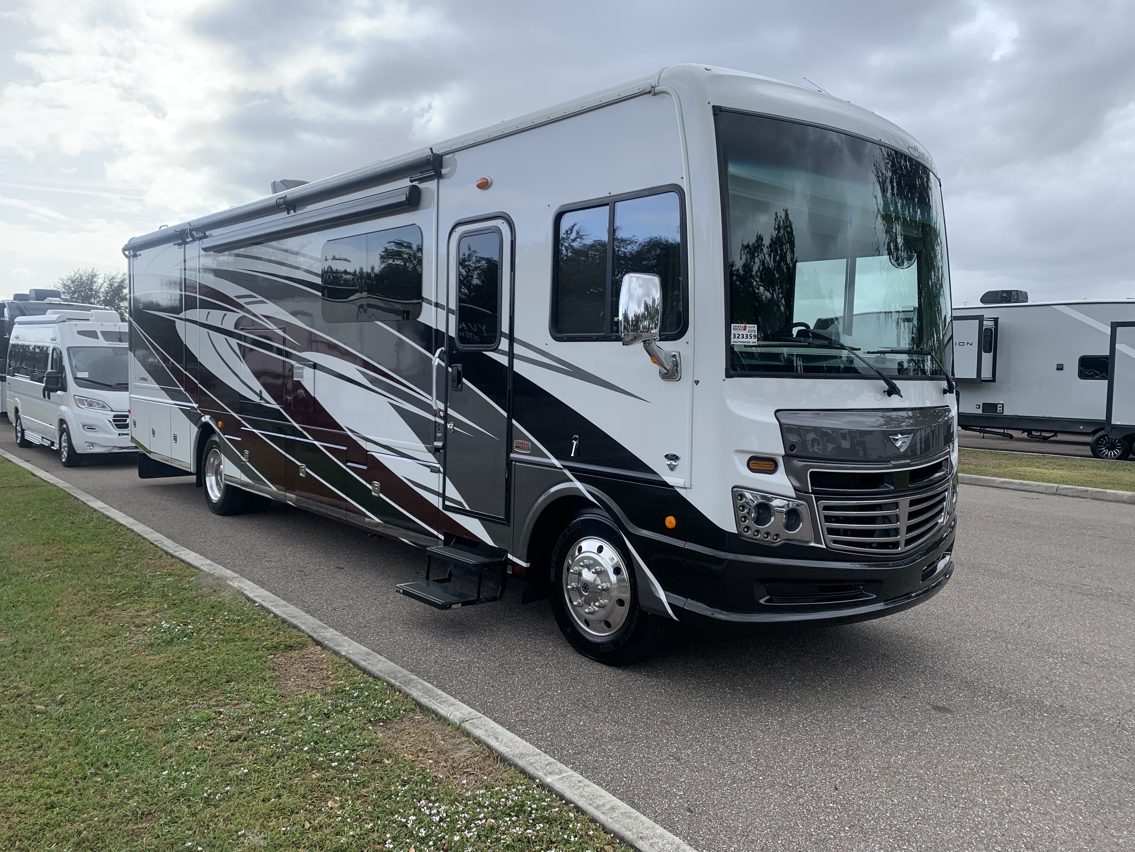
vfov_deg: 53.1
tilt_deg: -4.6
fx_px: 852
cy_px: 426
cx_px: 568
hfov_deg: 67.3
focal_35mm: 26
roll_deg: -1.3
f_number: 1.8
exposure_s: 1/962
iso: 25
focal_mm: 4.25
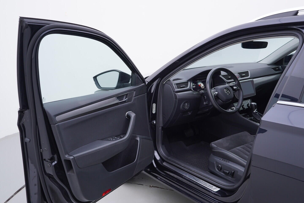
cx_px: 152
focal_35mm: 36
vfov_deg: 36.9
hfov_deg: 53.1
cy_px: 102
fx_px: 304
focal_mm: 24
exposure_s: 1/60
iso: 125
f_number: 3.5
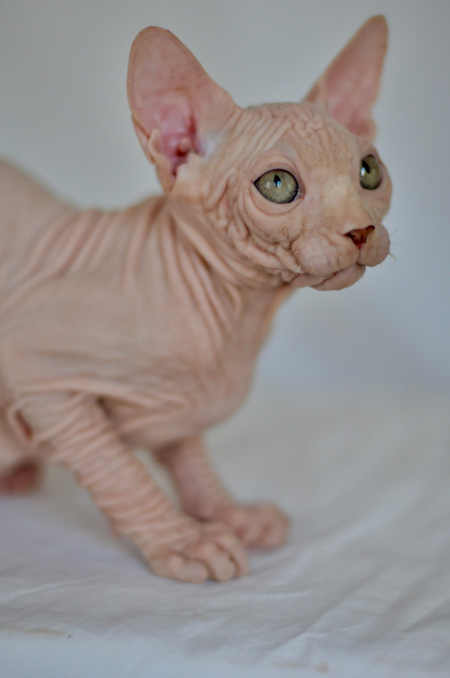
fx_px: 1410
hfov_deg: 18.1
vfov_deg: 27.0
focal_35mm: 75
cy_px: 339
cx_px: 225
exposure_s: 1/1600
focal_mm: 50
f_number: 1.4
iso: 800
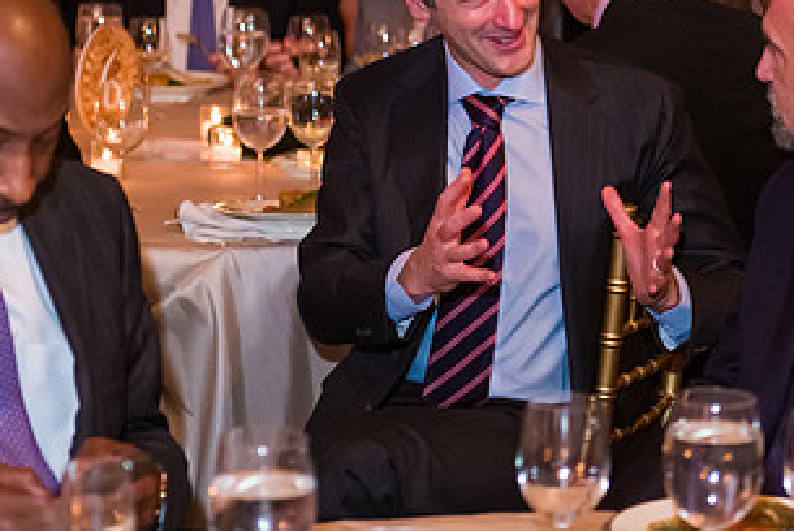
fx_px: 2936
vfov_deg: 10.3
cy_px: 74
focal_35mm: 133
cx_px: 583
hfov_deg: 15.3
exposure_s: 1/100
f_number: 3.2
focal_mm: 70
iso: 3200
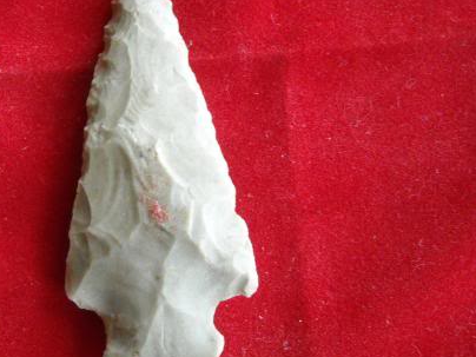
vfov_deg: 11.1
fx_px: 1829
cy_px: 166
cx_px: 158
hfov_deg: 14.8
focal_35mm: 133
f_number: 4.1
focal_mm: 13.73
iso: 400
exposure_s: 1/15
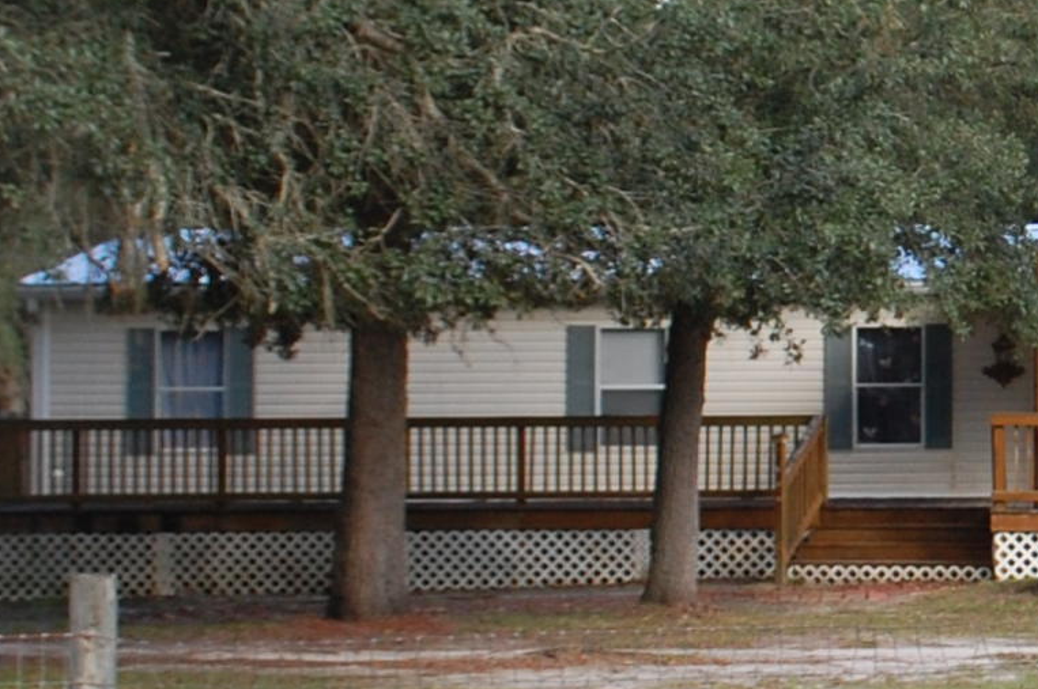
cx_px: 1204
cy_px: 188
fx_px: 3399
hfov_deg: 16.7
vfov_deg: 11.6
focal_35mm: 118
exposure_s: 1/500
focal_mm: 20
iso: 400
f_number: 5
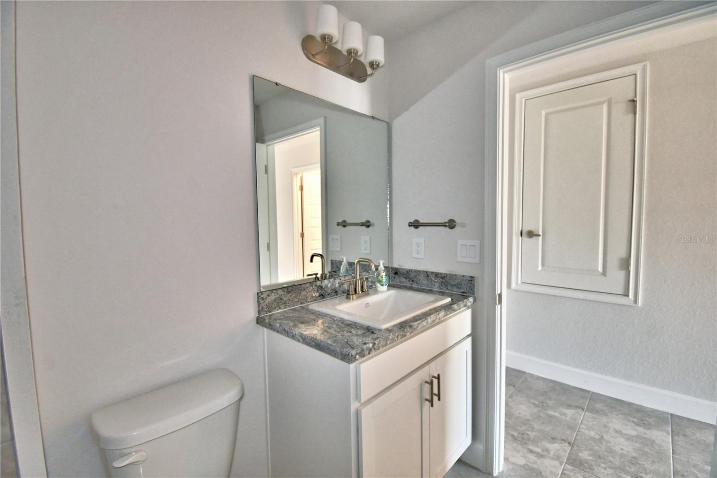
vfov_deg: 77.3
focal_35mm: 15
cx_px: 358
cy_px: 239
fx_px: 299
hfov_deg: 100.4
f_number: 4.5
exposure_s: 1/30
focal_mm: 10
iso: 900
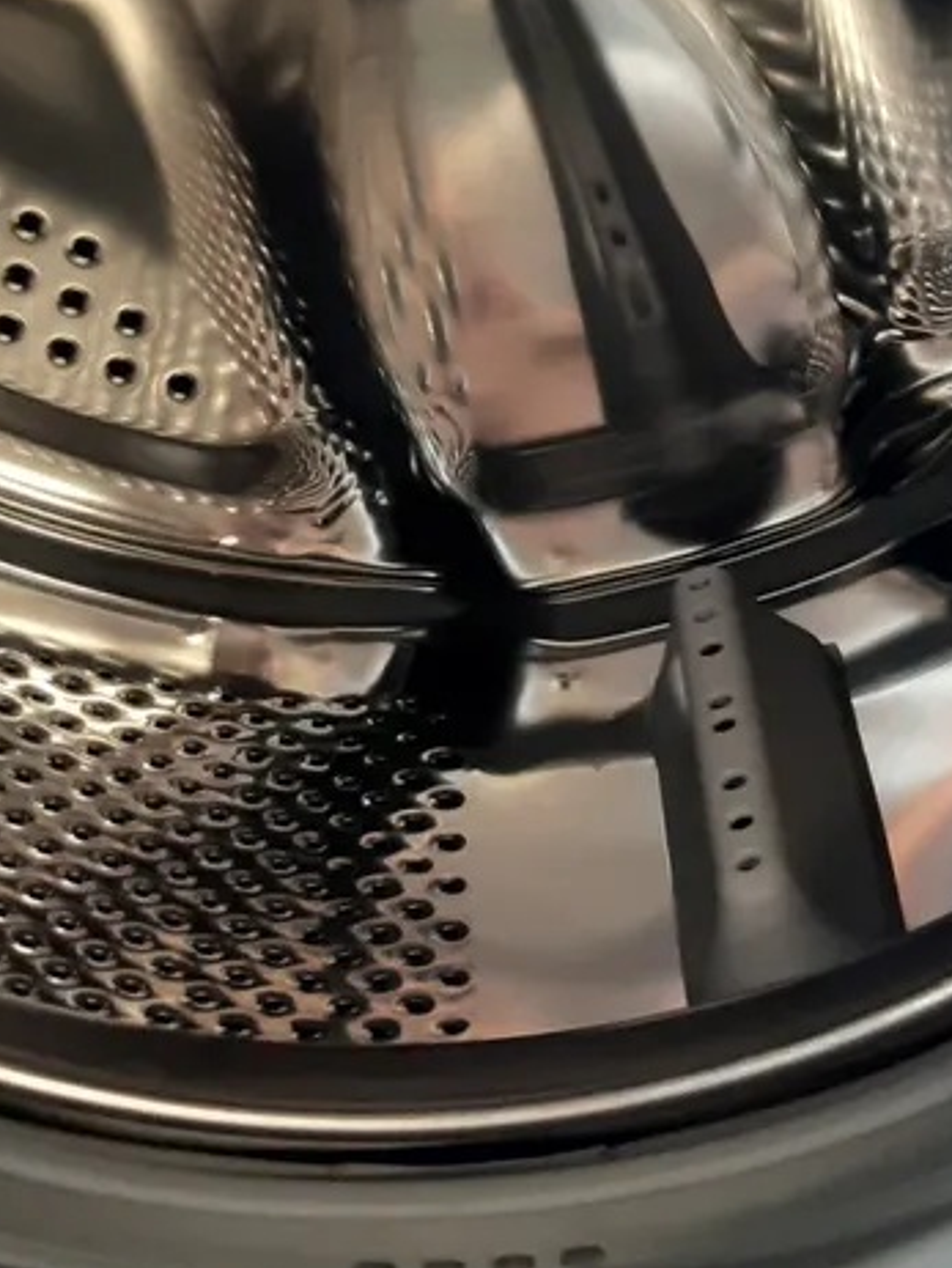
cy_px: 77
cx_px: 483
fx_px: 2638
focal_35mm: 72
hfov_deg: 20.5
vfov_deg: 26.0
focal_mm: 3.92
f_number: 1.7
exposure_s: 1/50
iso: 200
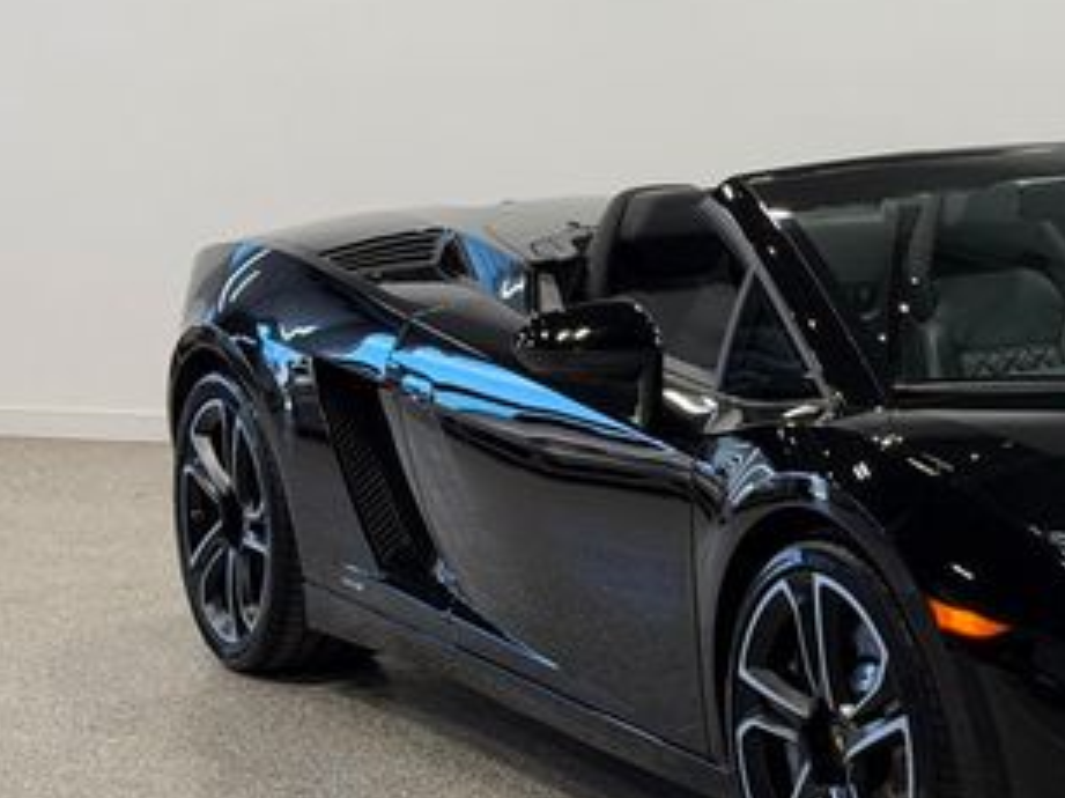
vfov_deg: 14.8
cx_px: 1107
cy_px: 420
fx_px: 3075
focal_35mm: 100
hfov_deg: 19.0
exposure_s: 1/244
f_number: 1.78
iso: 64
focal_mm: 6.76
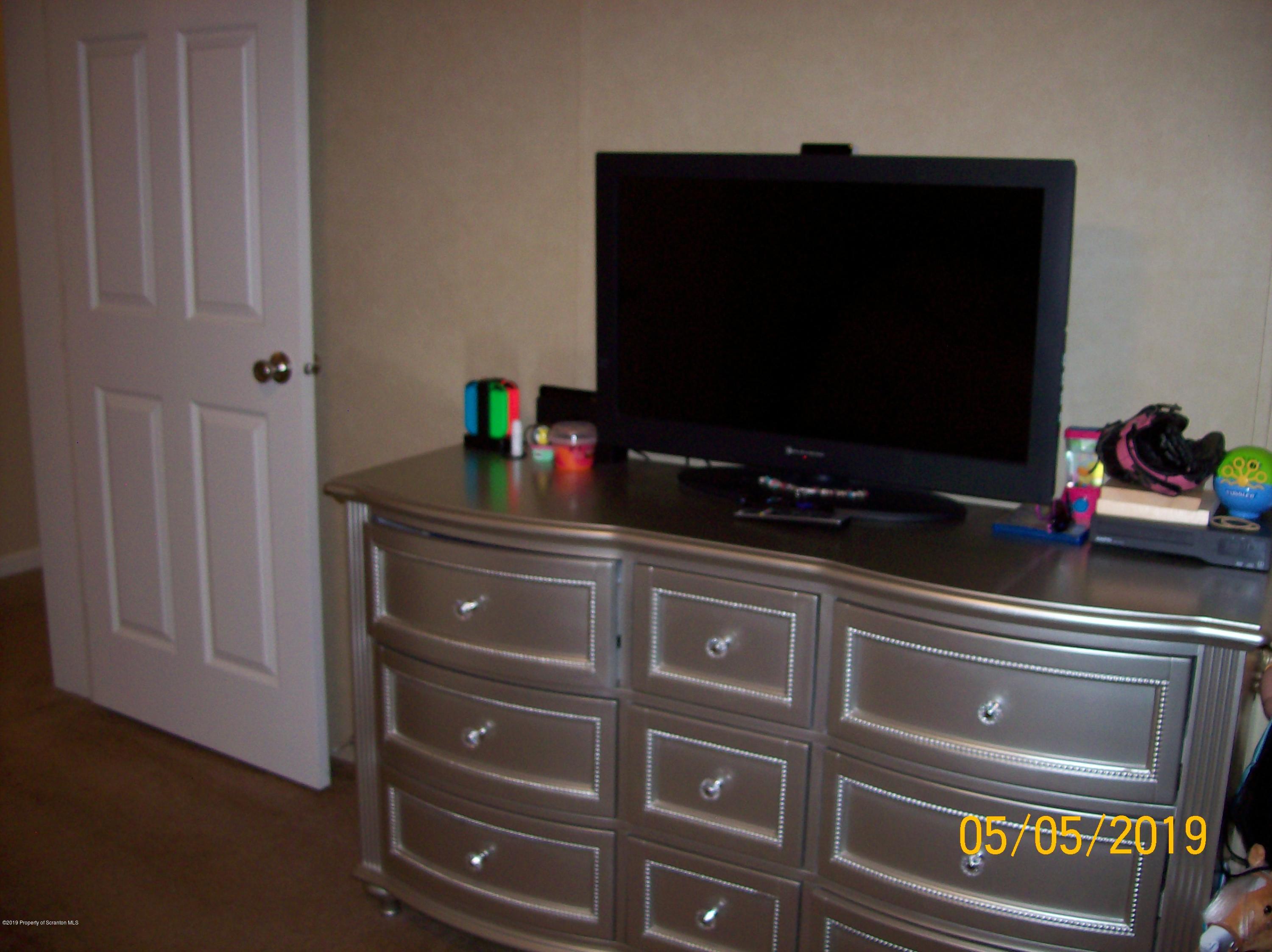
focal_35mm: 36
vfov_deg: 39.6
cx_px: 636
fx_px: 1322
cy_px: 476
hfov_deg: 51.4
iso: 80
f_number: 2.7
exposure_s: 1/64
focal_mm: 6
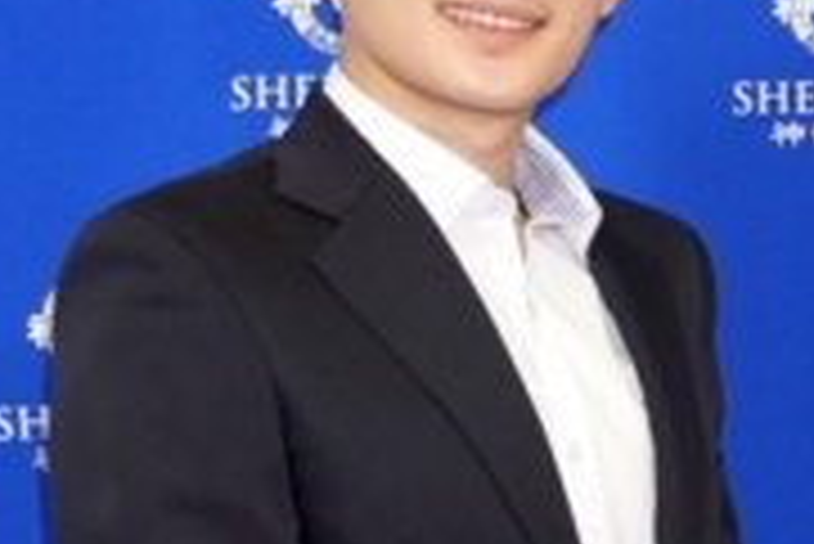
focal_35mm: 129
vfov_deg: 10.6
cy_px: 400
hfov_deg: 15.5
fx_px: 2919
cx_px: 836
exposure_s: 1/160
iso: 1600
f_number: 4.5
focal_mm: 26
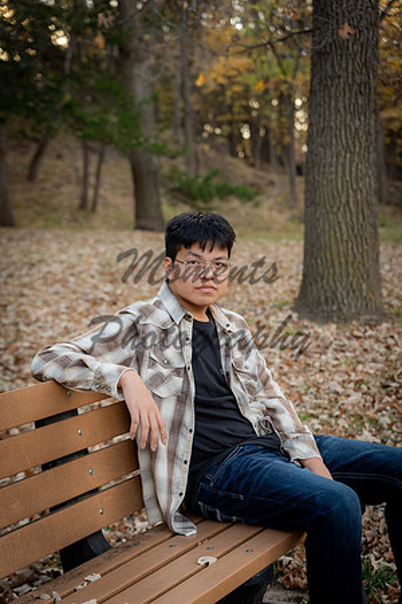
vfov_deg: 28.8
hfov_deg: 19.5
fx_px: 1172
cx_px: 201
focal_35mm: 70
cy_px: 302
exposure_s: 1/125
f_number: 3.5
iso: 200
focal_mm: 70
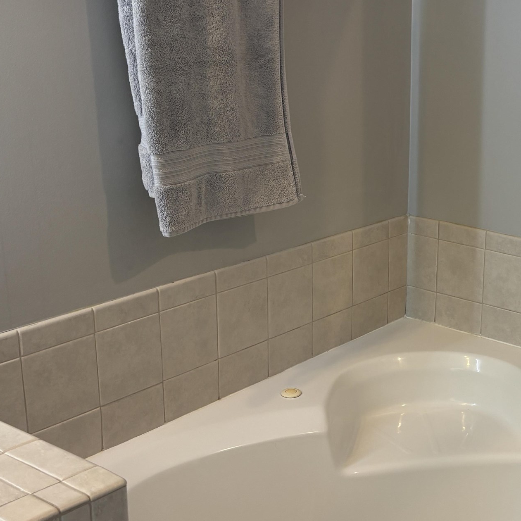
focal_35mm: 56
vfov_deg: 30.6
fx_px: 954
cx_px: 500
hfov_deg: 28.9
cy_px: 264
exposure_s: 1/60
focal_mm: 5.96
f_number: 1.6
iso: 64
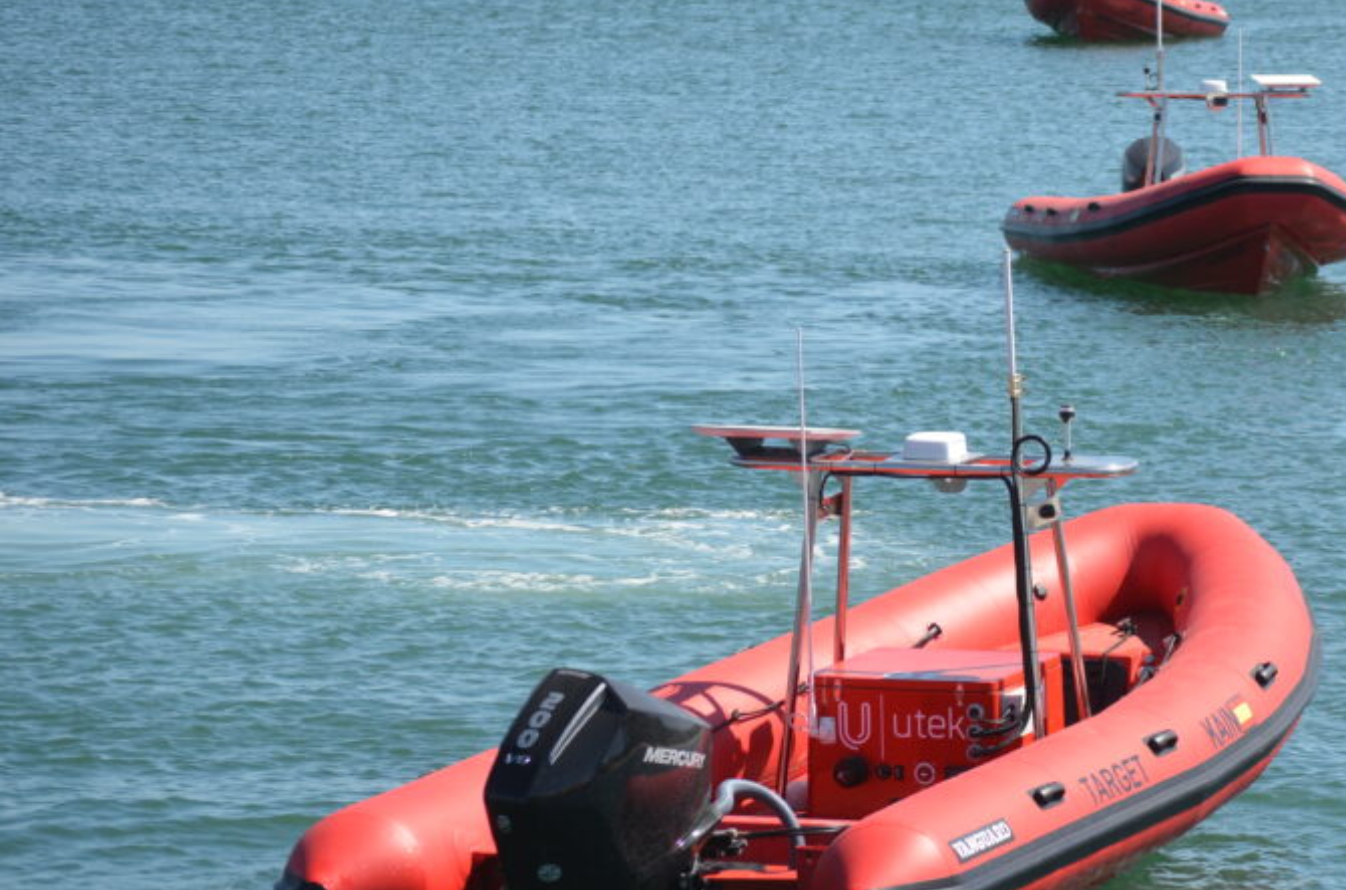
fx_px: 8726
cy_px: 402
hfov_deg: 8.8
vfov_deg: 5.8
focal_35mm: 234
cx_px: 1013
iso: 200
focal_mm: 102
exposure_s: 1/800
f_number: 6.3
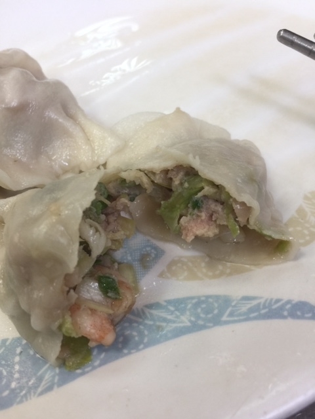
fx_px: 352
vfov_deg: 61.7
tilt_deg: -58.4
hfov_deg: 48.2
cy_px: 210
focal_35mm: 29
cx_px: 158
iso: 32
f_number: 2.2
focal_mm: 4.15
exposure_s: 1/40
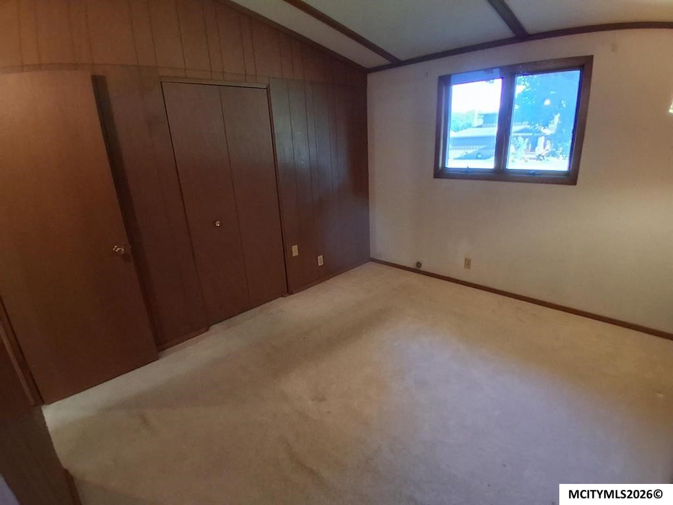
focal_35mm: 17
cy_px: 252
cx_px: 336
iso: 500
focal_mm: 1.4
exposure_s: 1/40
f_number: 2.2
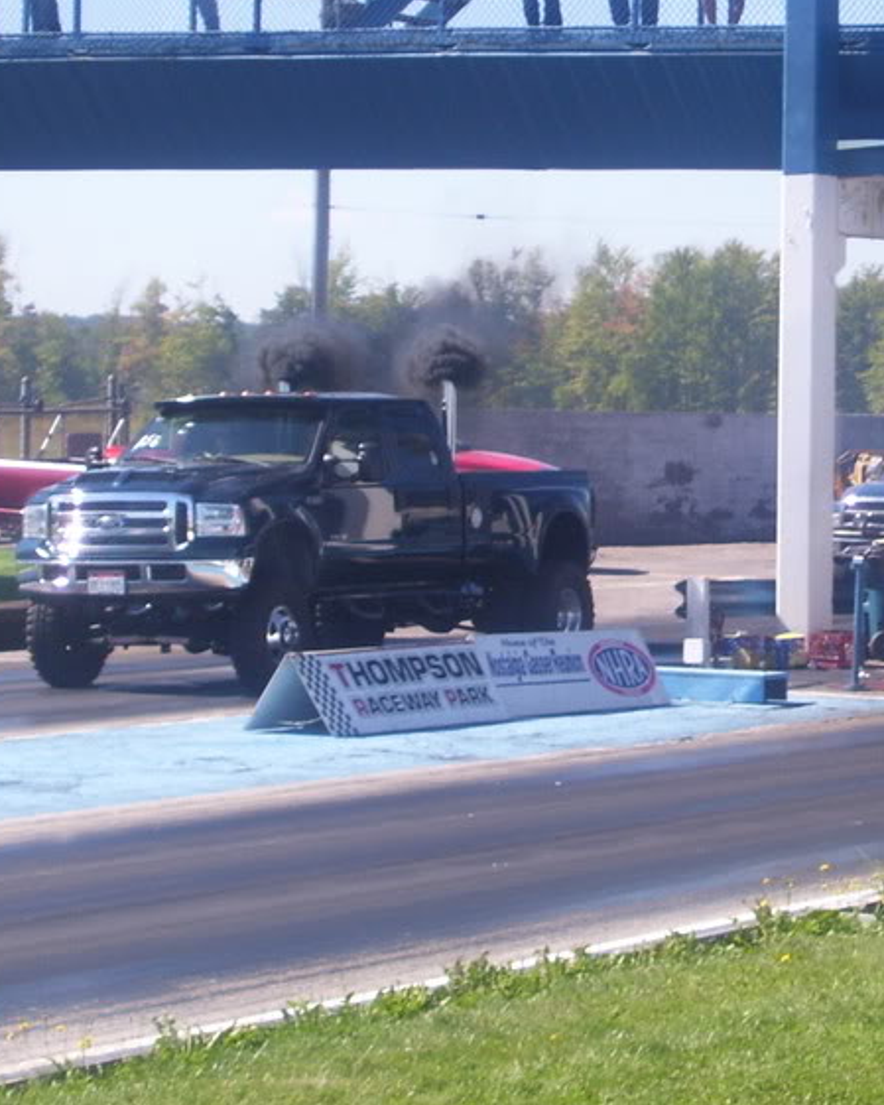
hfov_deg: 9.9
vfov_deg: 12.4
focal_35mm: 155
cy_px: 528
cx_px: 917
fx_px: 5068
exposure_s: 1/500
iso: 80
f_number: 4.3
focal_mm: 14.3
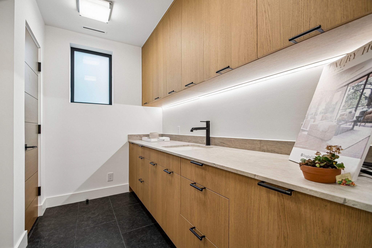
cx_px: 186
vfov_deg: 77.3
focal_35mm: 15
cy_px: 124
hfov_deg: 100.4
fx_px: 155
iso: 400
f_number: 8
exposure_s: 1/13
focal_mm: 10
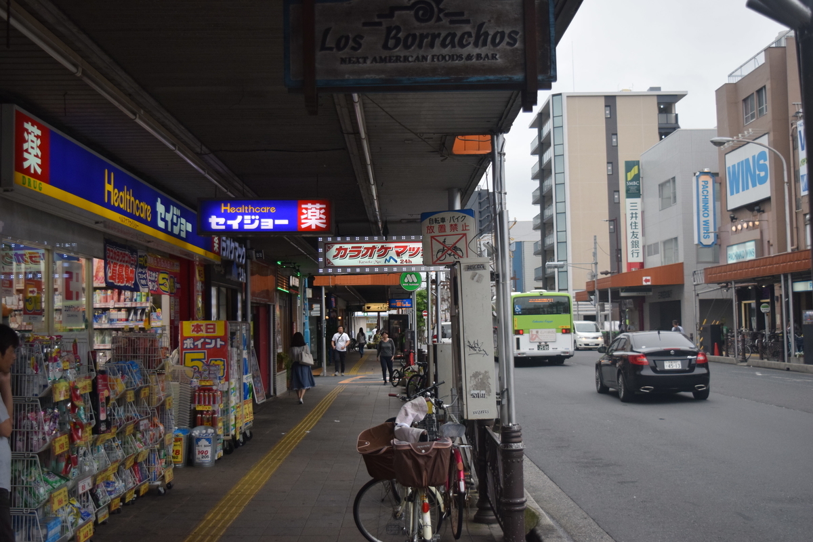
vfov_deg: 29.9
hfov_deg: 43.6
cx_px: 406
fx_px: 1016
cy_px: 271
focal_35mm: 45
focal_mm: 30
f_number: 4.2
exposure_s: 1/800
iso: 800
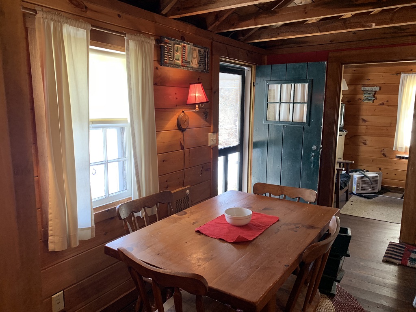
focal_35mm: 26
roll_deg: -0.3
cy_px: 156
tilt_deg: -8.2
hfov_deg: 67.3
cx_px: 208
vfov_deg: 53.1
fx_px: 312
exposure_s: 1/60
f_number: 1.8
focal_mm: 4.25
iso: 200
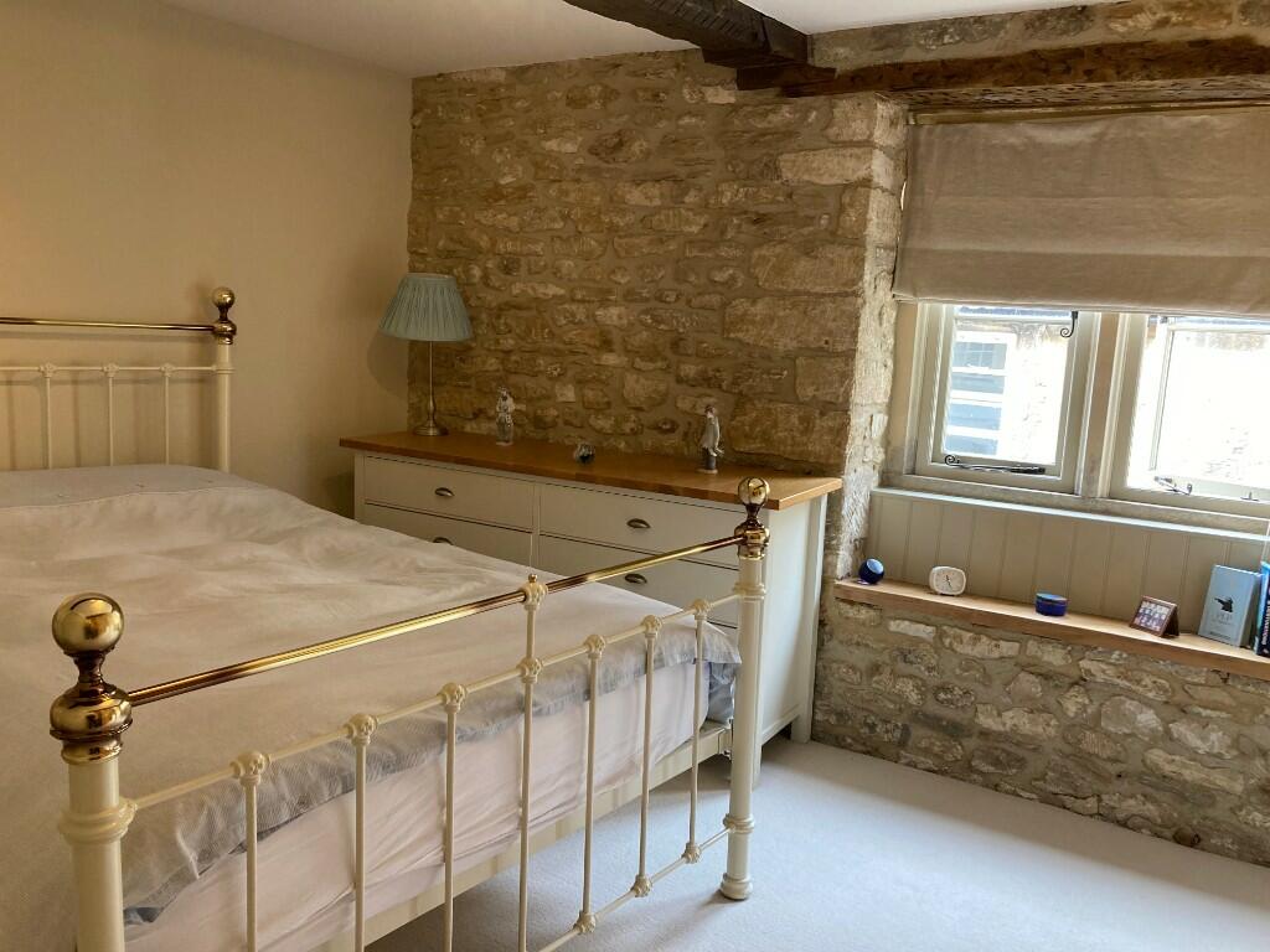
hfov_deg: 63.4
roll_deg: -2.9
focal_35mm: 28
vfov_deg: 49.7
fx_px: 1027
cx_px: 635
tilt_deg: -10.0
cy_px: 476
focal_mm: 3.99
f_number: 1.8
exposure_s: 1/50
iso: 100
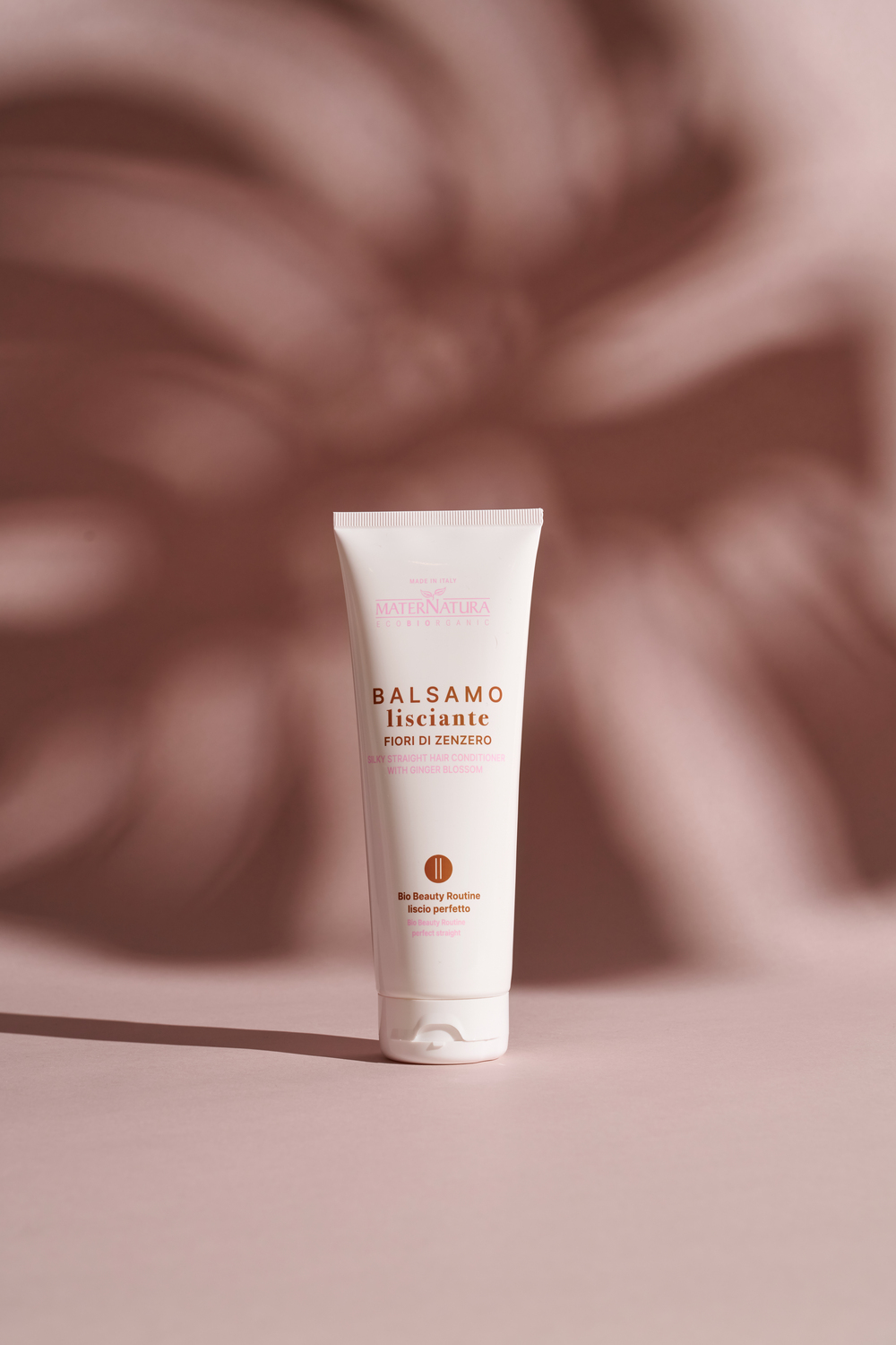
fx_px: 2613
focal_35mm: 70
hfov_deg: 19.5
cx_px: 448
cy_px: 672
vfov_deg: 28.8
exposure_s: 1/60
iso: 800
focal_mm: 70
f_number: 11
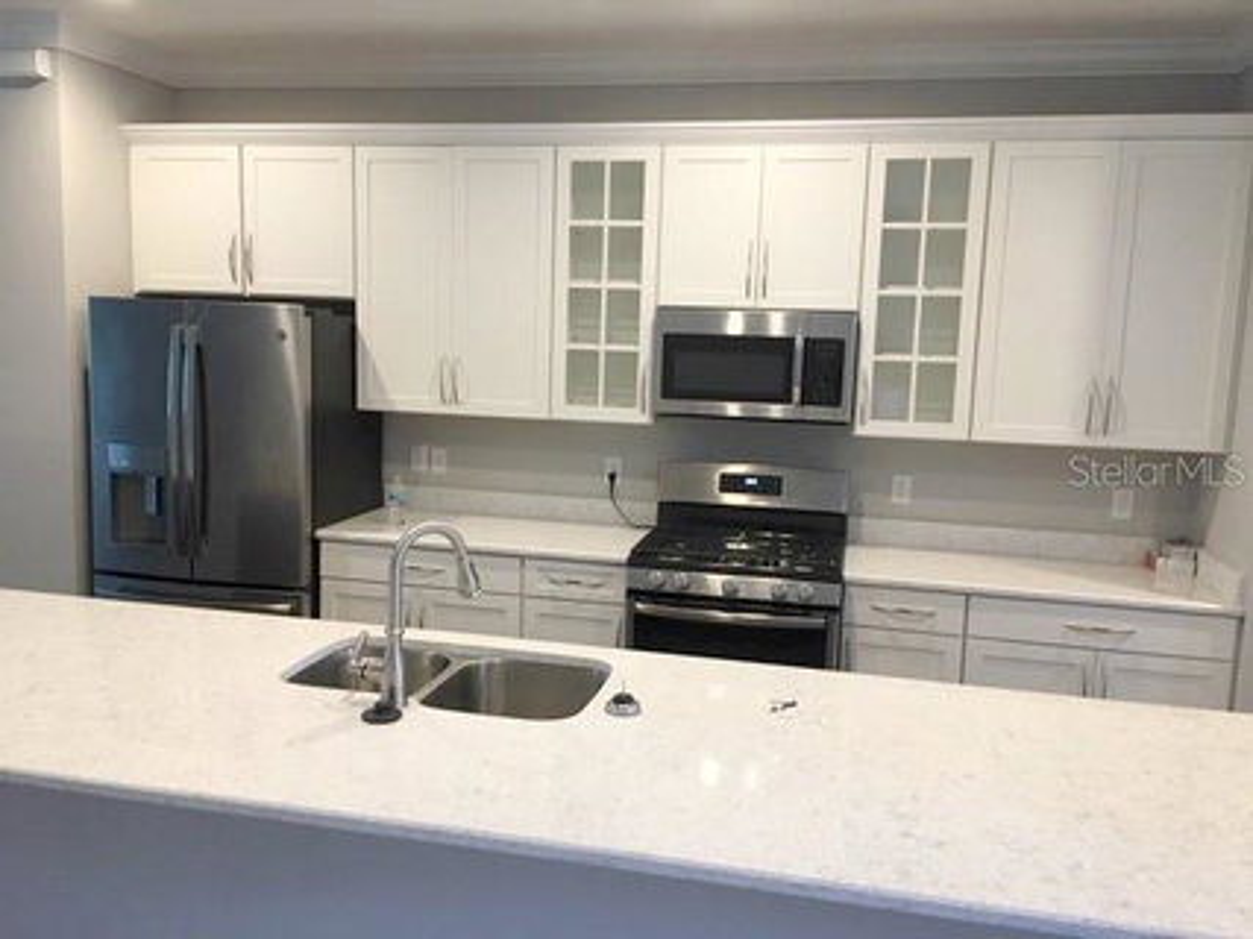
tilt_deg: -7.3
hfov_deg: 61.7
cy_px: 470
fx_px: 1049
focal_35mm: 29
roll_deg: -1.0
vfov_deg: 48.2
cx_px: 626
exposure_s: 1/30
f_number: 2.2
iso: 125
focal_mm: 4.15
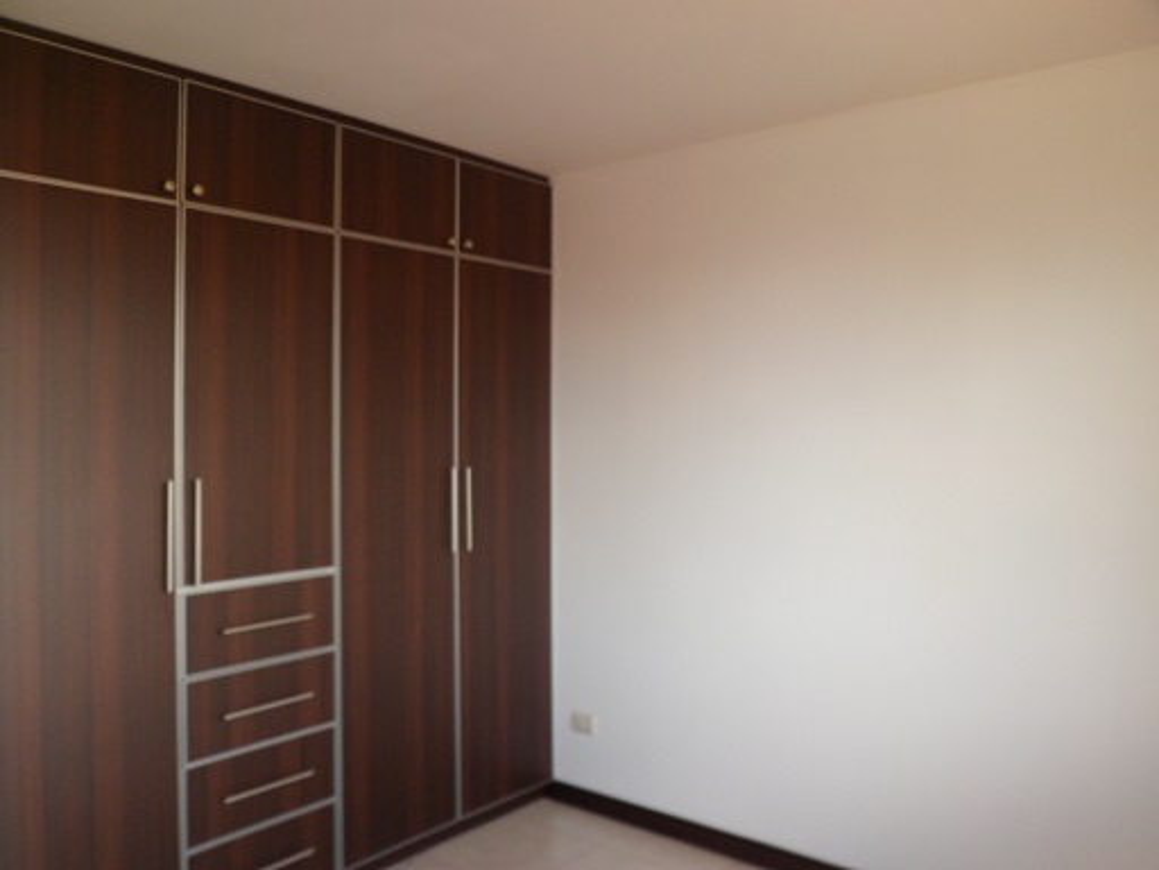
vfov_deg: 51.4
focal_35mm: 27
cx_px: 580
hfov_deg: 65.3
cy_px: 435
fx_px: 904
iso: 120
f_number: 3.3
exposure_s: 1/45
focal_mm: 4.9
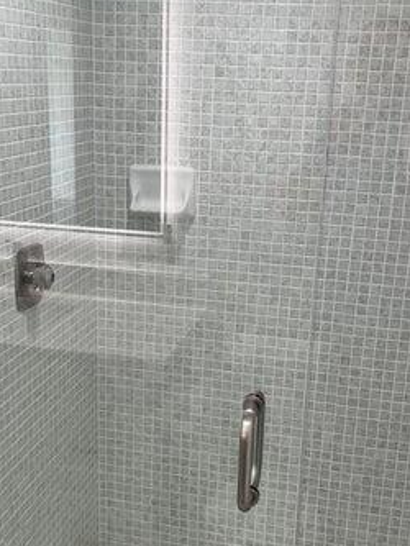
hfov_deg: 29.1
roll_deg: -0.9
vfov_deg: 38.0
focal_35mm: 50
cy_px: 325
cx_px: 179
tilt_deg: -18.0
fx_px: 789
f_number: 1.6
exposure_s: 1/164
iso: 64
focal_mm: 5.1
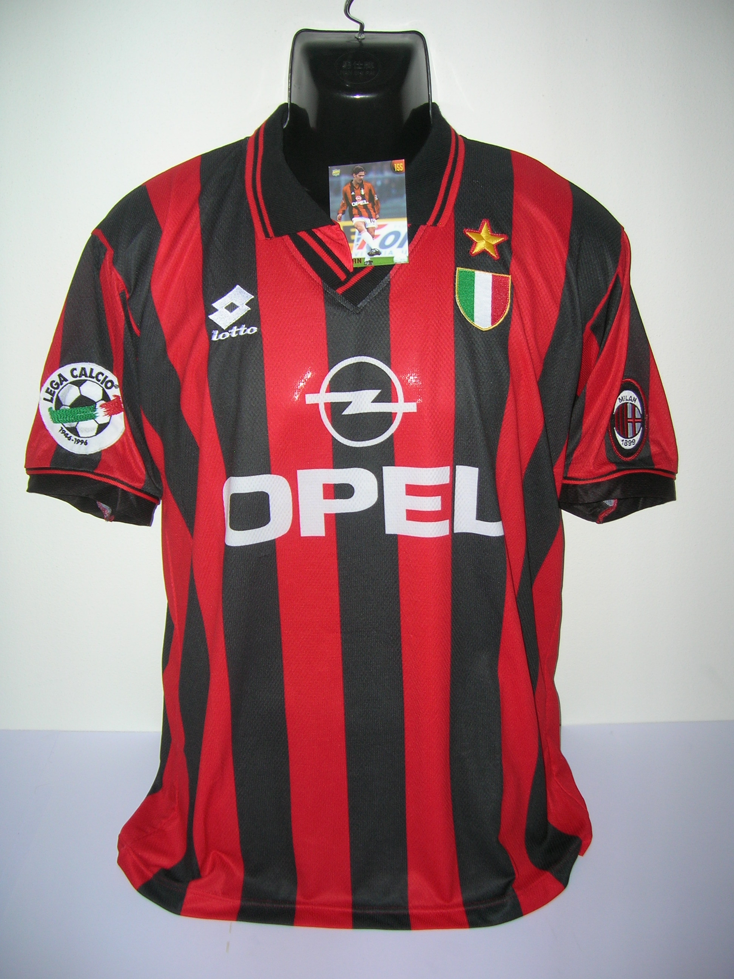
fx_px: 961
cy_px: 490
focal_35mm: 34
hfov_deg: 41.8
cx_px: 367
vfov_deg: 54.0
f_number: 2.9
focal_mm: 5.7
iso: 50
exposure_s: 1/60.1
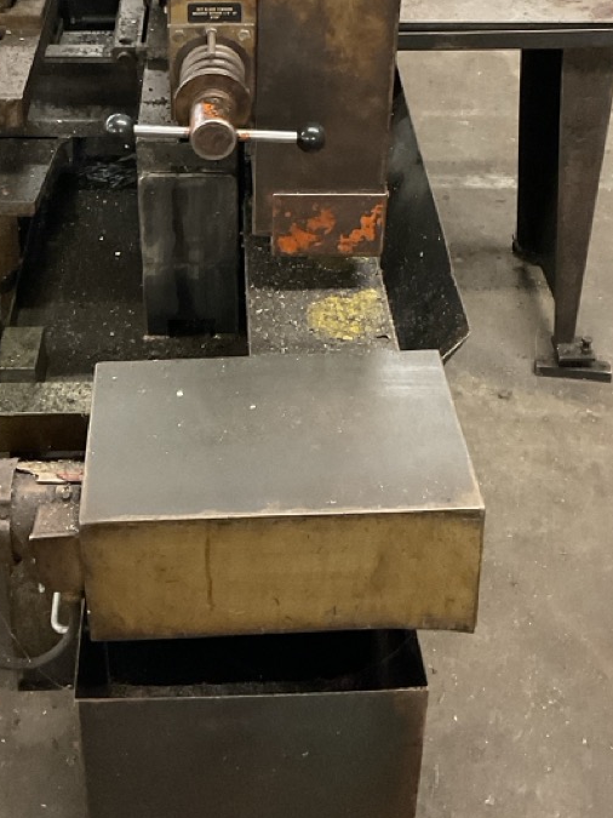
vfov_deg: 34.3
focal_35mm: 55
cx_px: 234
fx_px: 1299
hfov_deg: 26.5
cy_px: 212
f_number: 1.8
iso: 500
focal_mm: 3
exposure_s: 1/30
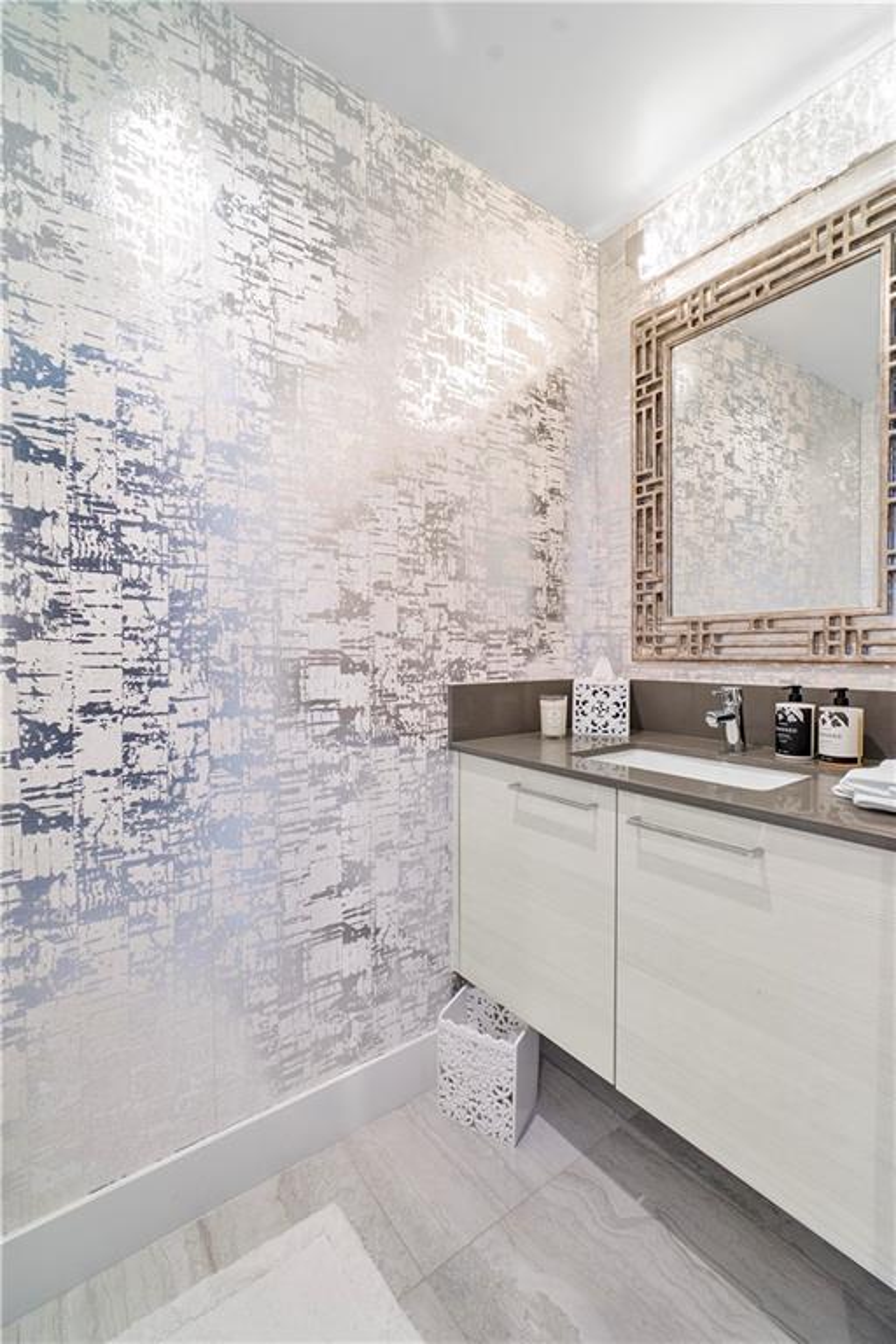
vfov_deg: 100.4
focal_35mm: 15
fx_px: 560
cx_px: 448
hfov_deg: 77.3
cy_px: 672
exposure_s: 1/5
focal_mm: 10
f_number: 11
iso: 125
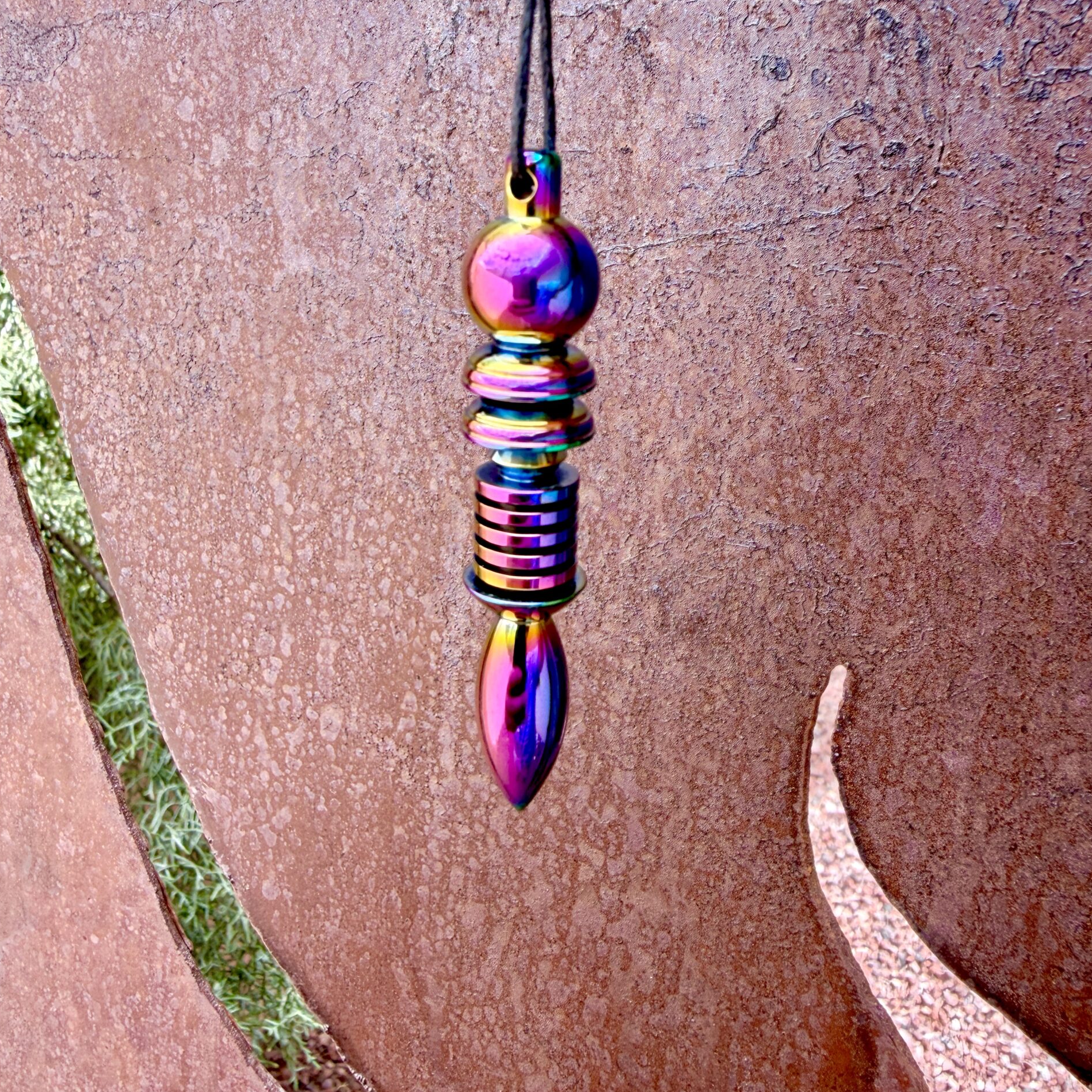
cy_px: 459
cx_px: 544
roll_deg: -1.3
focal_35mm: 31
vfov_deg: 52.3
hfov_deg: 52.5
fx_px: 1106
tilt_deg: -13.3
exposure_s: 1/146
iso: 40
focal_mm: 2.22
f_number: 2.2
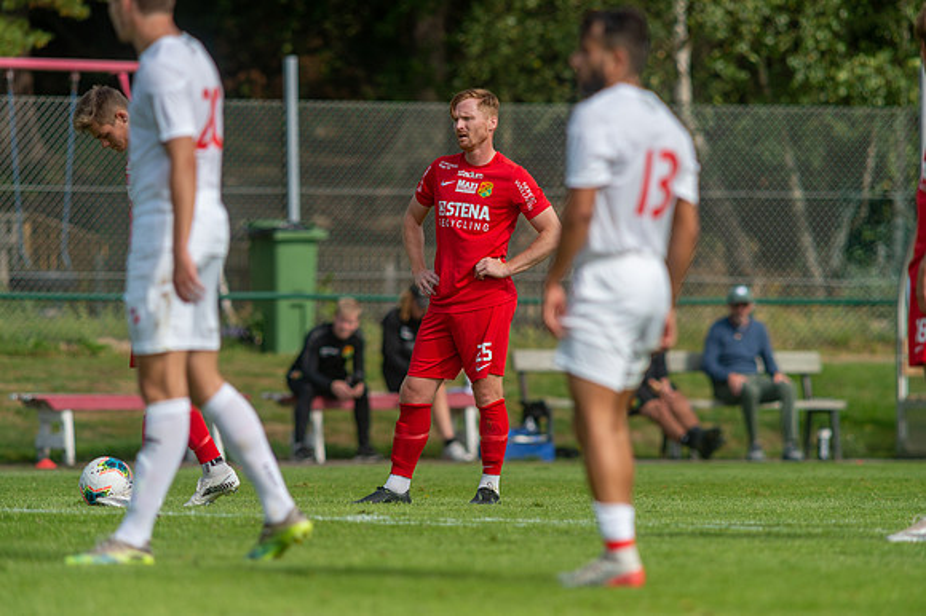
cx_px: 463
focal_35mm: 420
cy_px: 308
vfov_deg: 3.3
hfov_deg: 4.9
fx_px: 10797
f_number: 4
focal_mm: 420
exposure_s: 1/1250
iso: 220
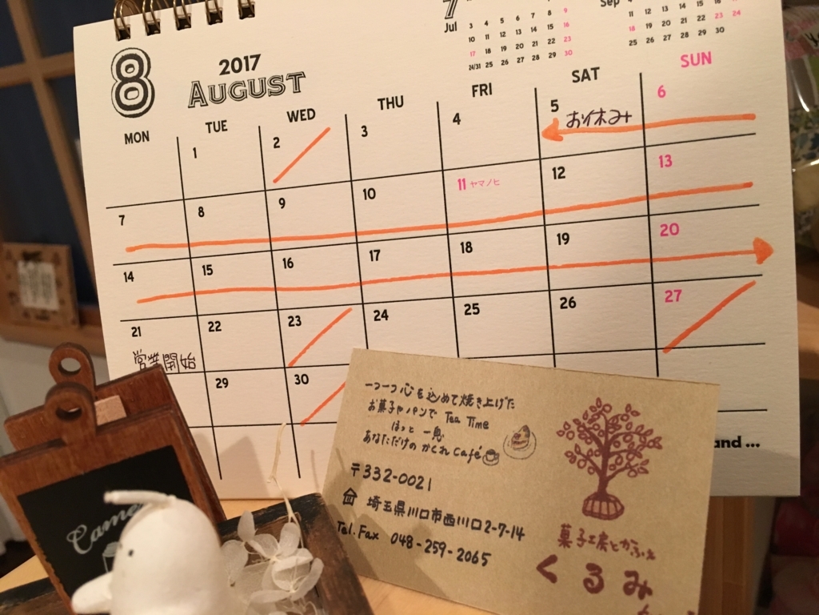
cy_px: 308
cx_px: 410
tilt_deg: -20.1
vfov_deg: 48.2
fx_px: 686
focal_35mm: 29
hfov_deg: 61.7
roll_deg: +8.6
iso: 125
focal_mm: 4.15
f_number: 2.2
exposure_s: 1/30
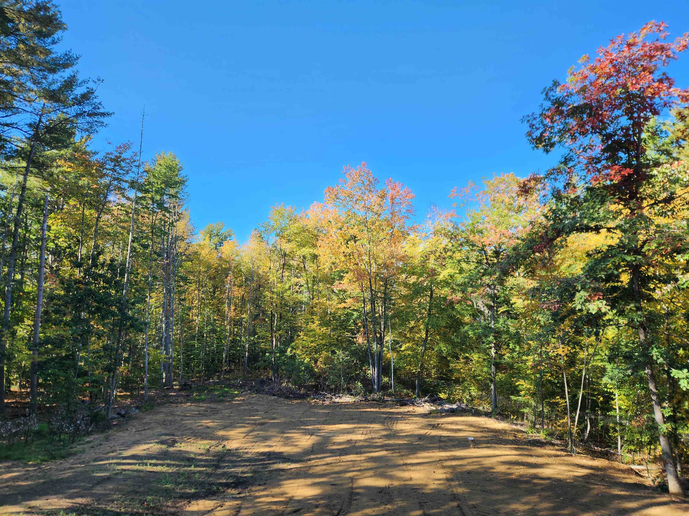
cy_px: 258
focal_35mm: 23
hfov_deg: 73.9
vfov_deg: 58.9
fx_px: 458
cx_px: 344
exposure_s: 1/456
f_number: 1.8
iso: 20
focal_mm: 5.4
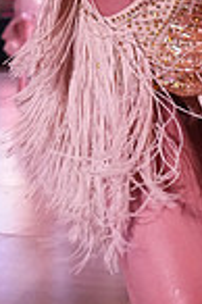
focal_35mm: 143
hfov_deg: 9.4
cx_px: -61
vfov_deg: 13.8
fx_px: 1206
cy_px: -87
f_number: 5.6
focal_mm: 24
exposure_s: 1/400
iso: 8000
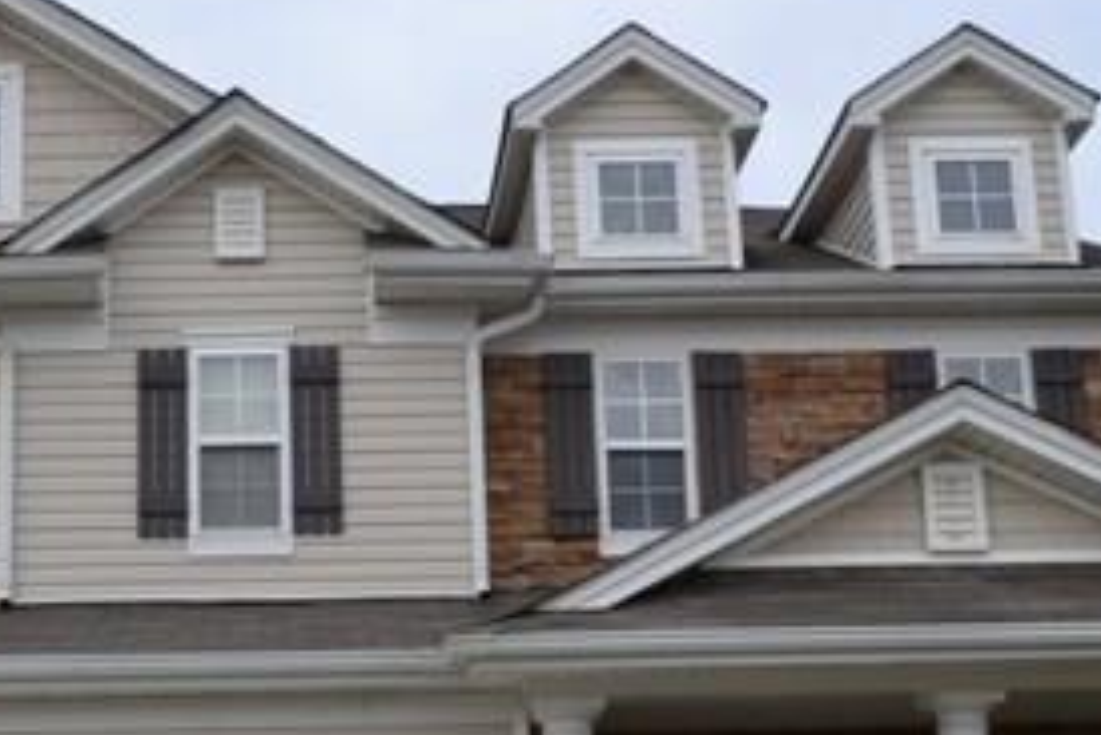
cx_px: 329
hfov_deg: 28.6
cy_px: 604
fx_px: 2142
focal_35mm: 70
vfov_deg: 19.3
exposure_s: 1/200
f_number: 7.1
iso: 100
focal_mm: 20
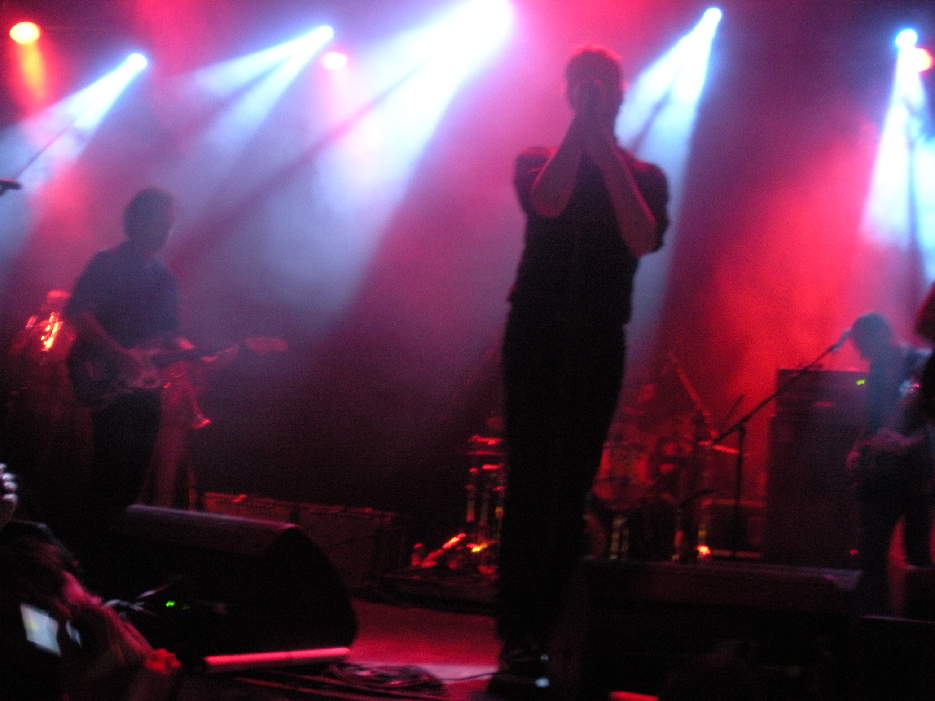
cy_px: 350
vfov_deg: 39.7
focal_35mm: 36
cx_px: 468
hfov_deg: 51.4
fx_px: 972
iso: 400
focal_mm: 6.3
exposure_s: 1/6.6
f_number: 3.5
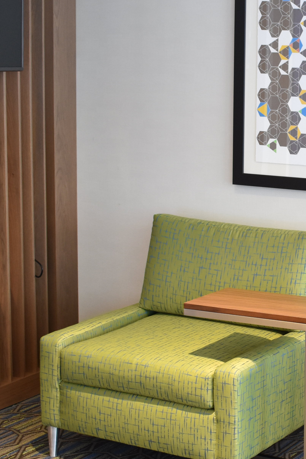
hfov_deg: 16.1
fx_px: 1045
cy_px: 228
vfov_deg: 24.8
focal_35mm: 82
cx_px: 357
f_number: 3.8
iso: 800
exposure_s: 1/25
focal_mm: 22
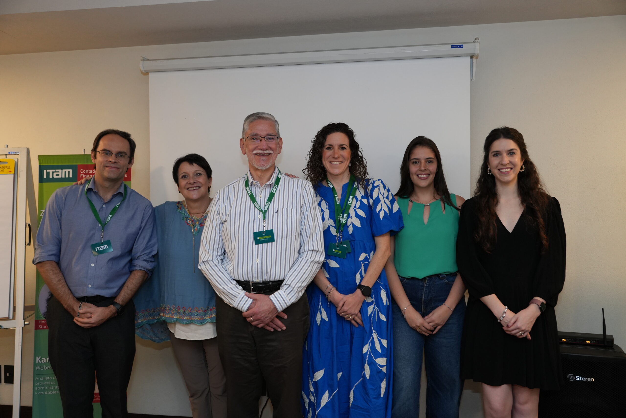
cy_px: 209
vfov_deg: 41.1
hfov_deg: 58.7
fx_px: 556
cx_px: 313
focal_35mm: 32
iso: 1600
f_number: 4
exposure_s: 1/100
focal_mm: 32
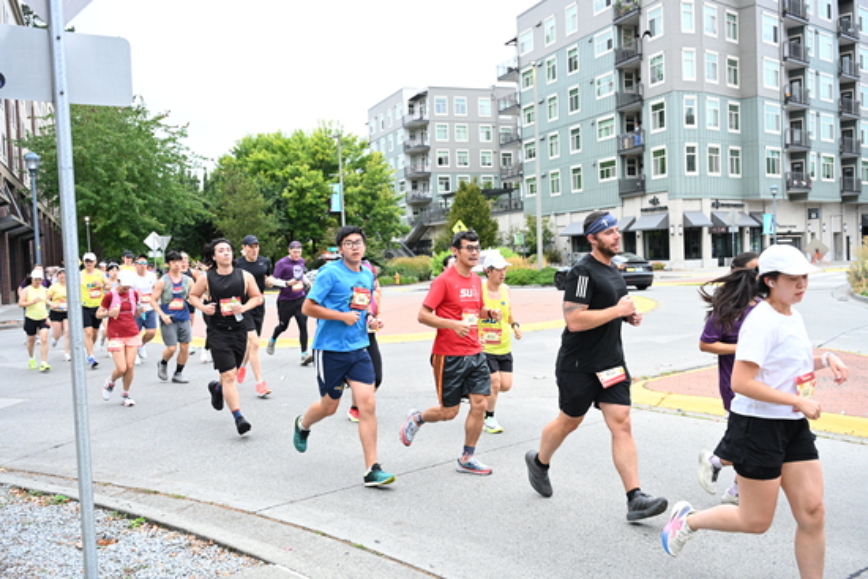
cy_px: 290
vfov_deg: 40.0
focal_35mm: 33
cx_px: 434
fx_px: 796
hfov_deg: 57.2
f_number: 4
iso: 2000
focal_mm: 33
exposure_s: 1/640
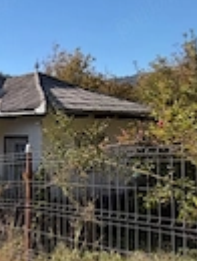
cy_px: 169
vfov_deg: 43.3
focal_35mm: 43
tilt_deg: -5.3
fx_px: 325
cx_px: -94
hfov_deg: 25.7
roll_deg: +0.8
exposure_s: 1/770
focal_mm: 2.22
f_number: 2.2
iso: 32
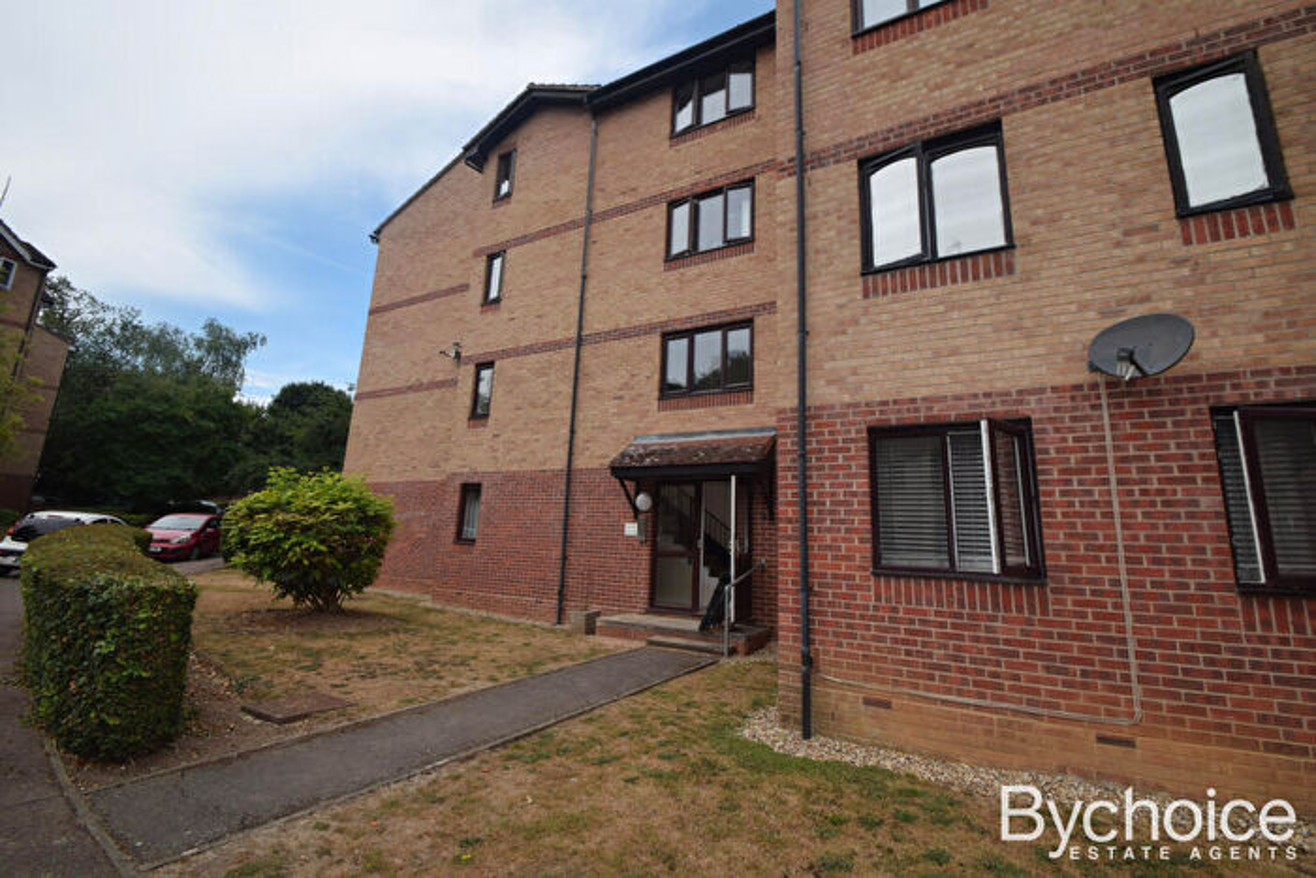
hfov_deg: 100.4
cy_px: 439
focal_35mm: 15
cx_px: 658
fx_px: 548
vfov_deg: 77.4
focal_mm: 10
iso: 100
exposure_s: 1/200
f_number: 8
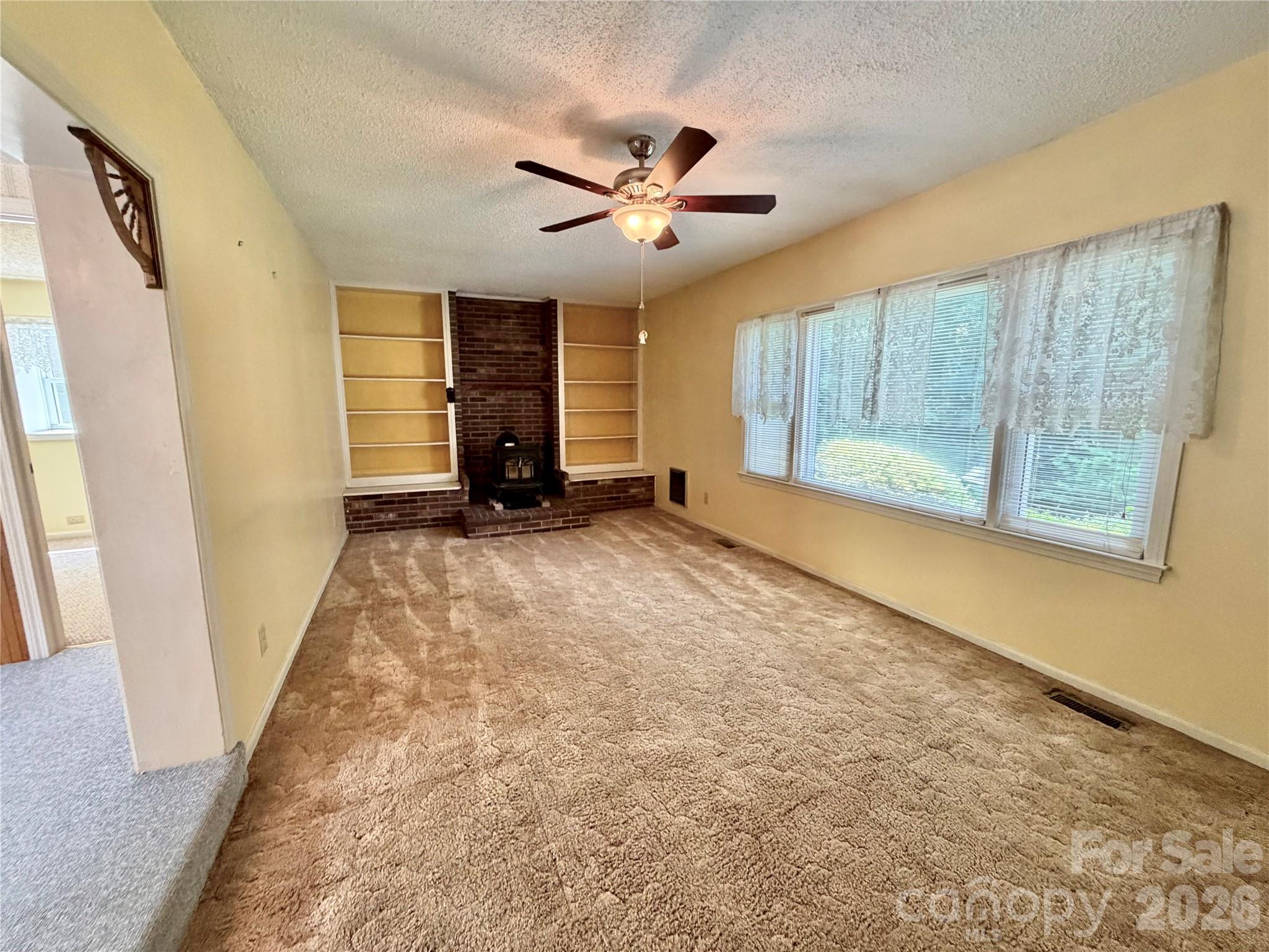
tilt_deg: -6.3
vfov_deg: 85.7
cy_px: 476
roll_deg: +2.2
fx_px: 513
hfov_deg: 102.1
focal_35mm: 14
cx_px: 634
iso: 320
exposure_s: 1/60
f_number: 2.2
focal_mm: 2.22
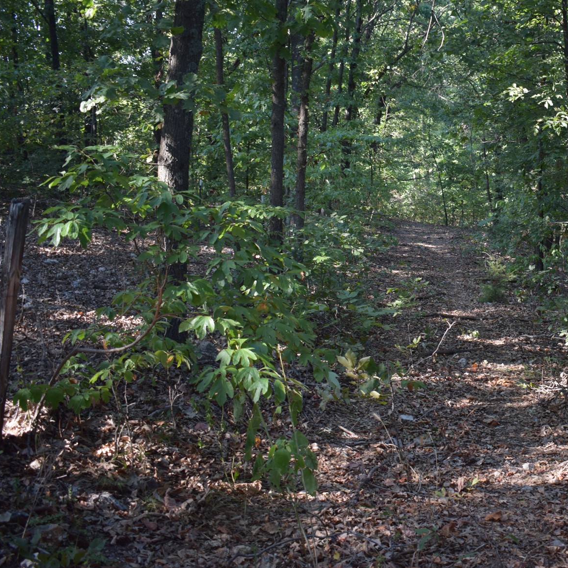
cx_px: 467
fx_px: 910
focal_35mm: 49
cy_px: 253
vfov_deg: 34.6
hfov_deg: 33.5
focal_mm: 22
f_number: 3.8
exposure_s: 1/80
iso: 200
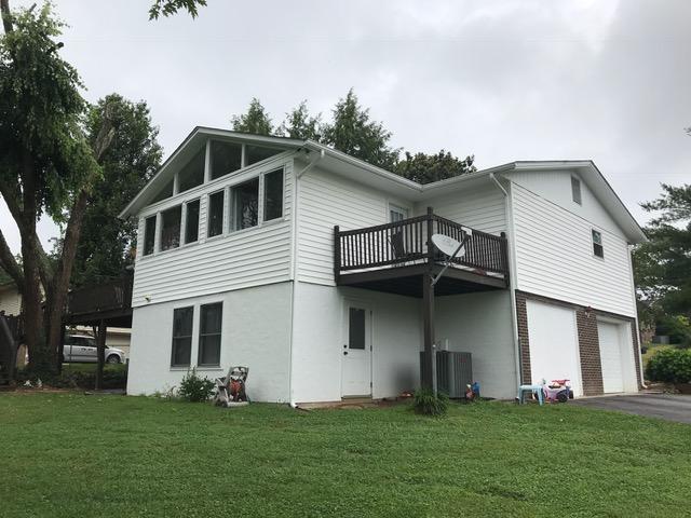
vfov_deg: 49.7
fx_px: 559
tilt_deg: +12.5
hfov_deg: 63.4
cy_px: 259
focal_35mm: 28
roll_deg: +0.0
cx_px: 346
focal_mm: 3.99
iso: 20
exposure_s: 1/3195
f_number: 1.8
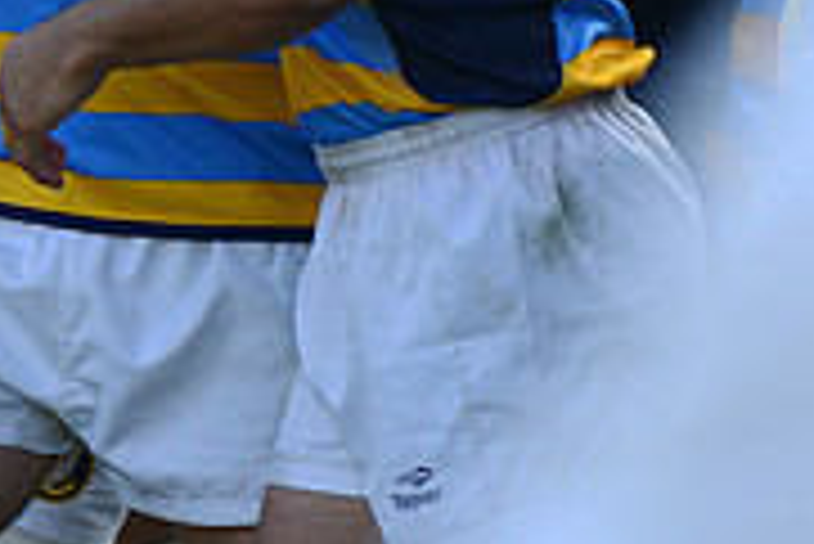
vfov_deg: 1.6
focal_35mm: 866
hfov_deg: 2.4
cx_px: -400
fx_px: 19596
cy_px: -259
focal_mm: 270
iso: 500
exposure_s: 1/1000
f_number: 4
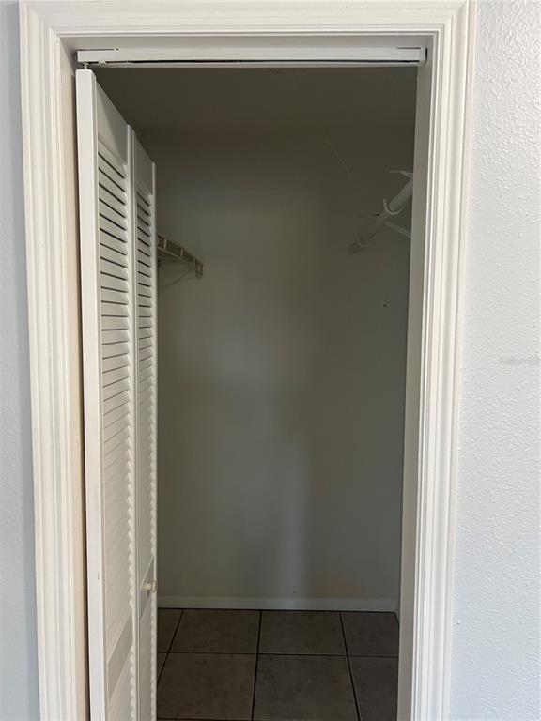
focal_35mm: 26
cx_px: 270
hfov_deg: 53.1
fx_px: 542
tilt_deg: -4.0
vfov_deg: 67.3
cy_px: 360
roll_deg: -1.3
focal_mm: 5.7
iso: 125
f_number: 1.5
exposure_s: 1/60
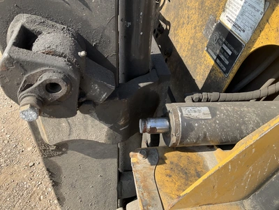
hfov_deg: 61.7
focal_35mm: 29
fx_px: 234
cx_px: 140
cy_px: 105
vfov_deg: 48.2
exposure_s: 1/620
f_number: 1.8
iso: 25
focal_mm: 3
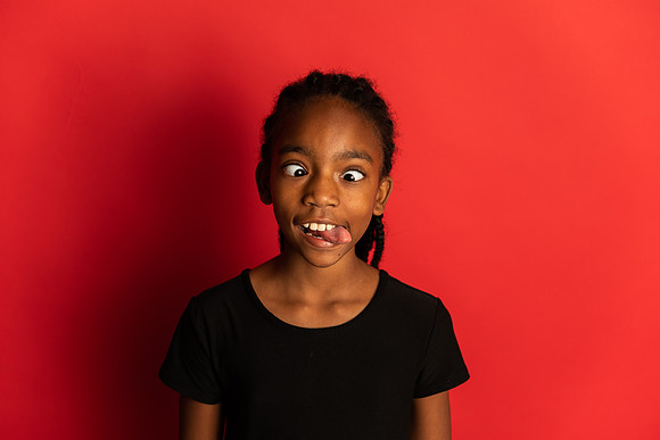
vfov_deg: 20.9
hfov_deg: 31.0
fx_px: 1192
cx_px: 330
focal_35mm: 65
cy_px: 220
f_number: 4
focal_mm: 65
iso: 100
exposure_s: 1/160
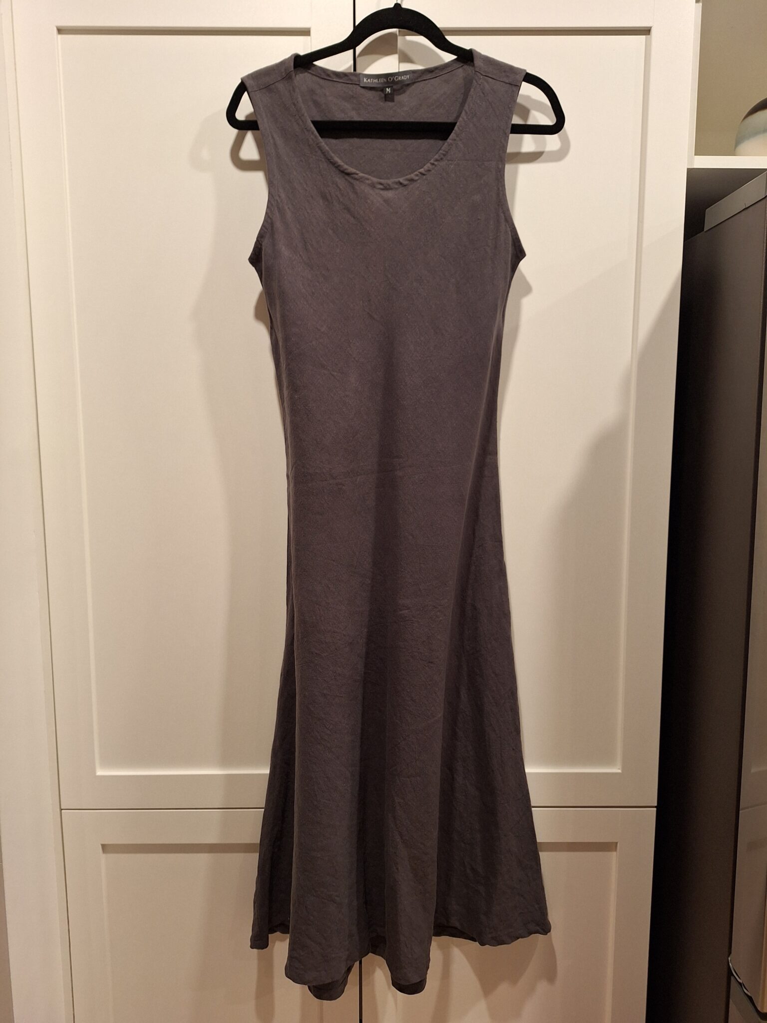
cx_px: 384
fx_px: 679
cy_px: 512
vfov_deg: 73.9
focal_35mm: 23
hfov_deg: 58.9
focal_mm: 5.54
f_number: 1.8
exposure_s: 1/40
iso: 160
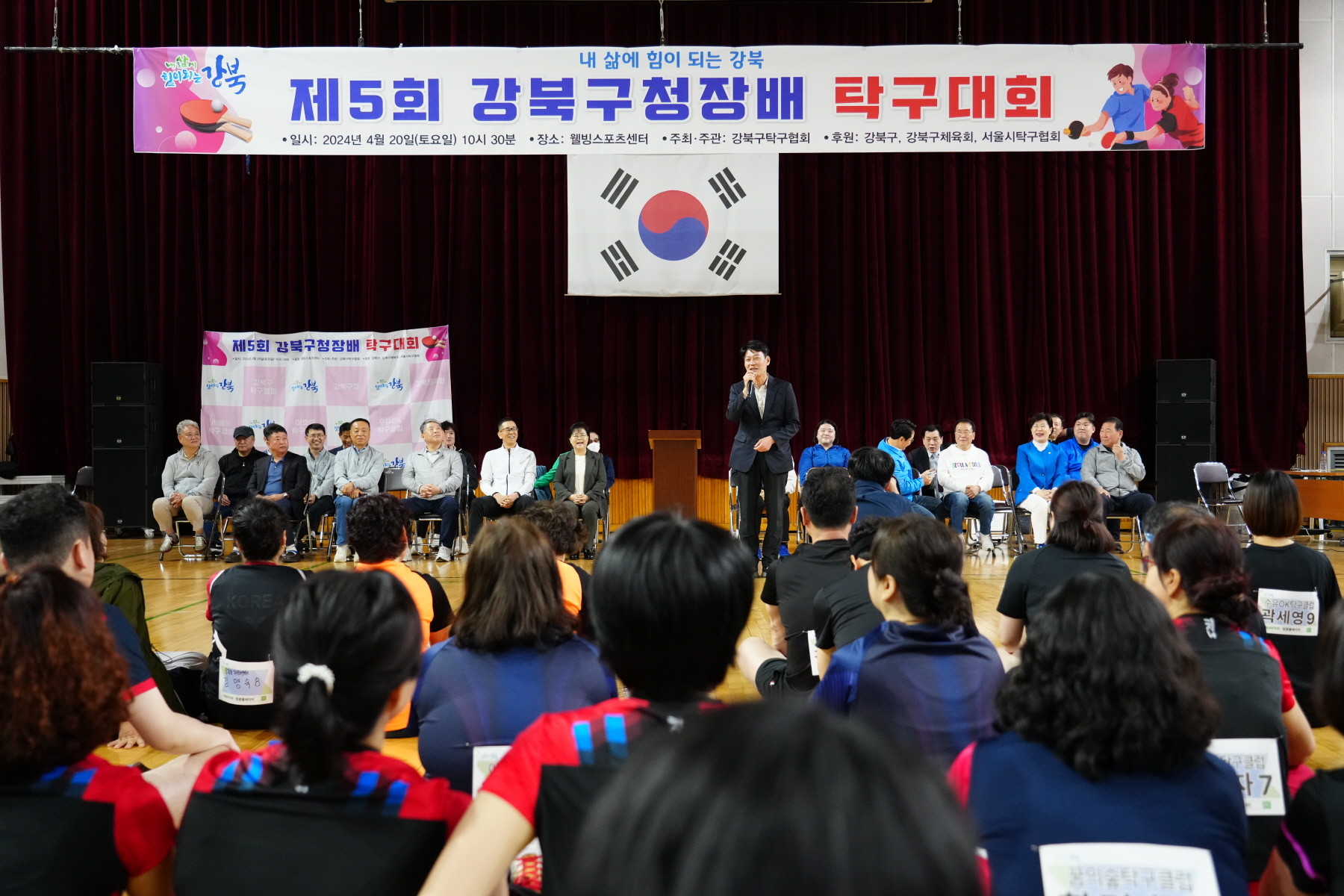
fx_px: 1419
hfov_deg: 50.7
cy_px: 448
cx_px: 672
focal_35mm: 38
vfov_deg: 35.1
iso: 3200
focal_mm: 38
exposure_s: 1/250
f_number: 4
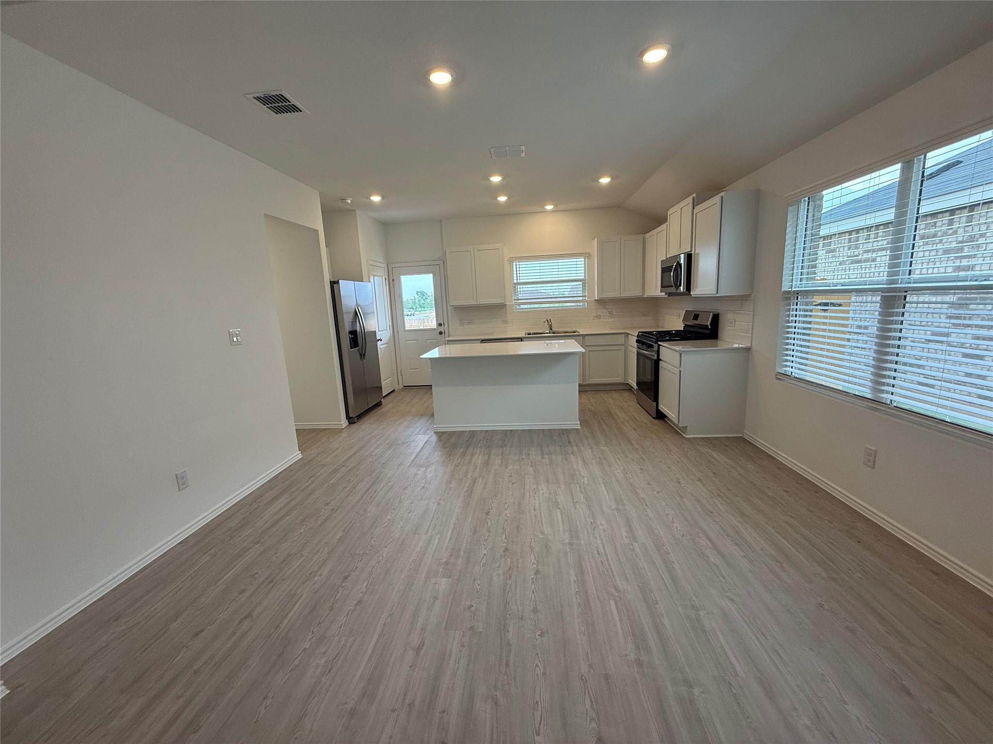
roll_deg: +3.0
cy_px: 372
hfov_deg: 102.1
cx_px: 496
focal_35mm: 14
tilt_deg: -8.6
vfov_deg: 85.7
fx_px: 402
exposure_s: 1/120
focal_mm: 2.22
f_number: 2.2
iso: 125
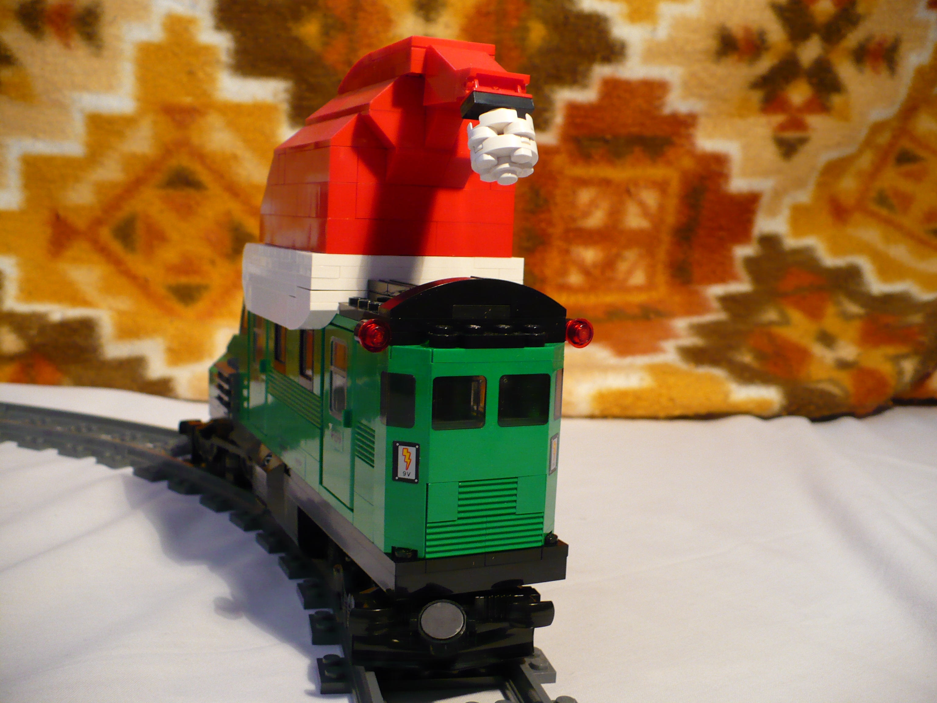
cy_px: 352
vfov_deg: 38.7
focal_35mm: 37
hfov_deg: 50.1
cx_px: 468
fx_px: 1002
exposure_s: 1/20
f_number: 2.8
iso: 200
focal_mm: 6.1
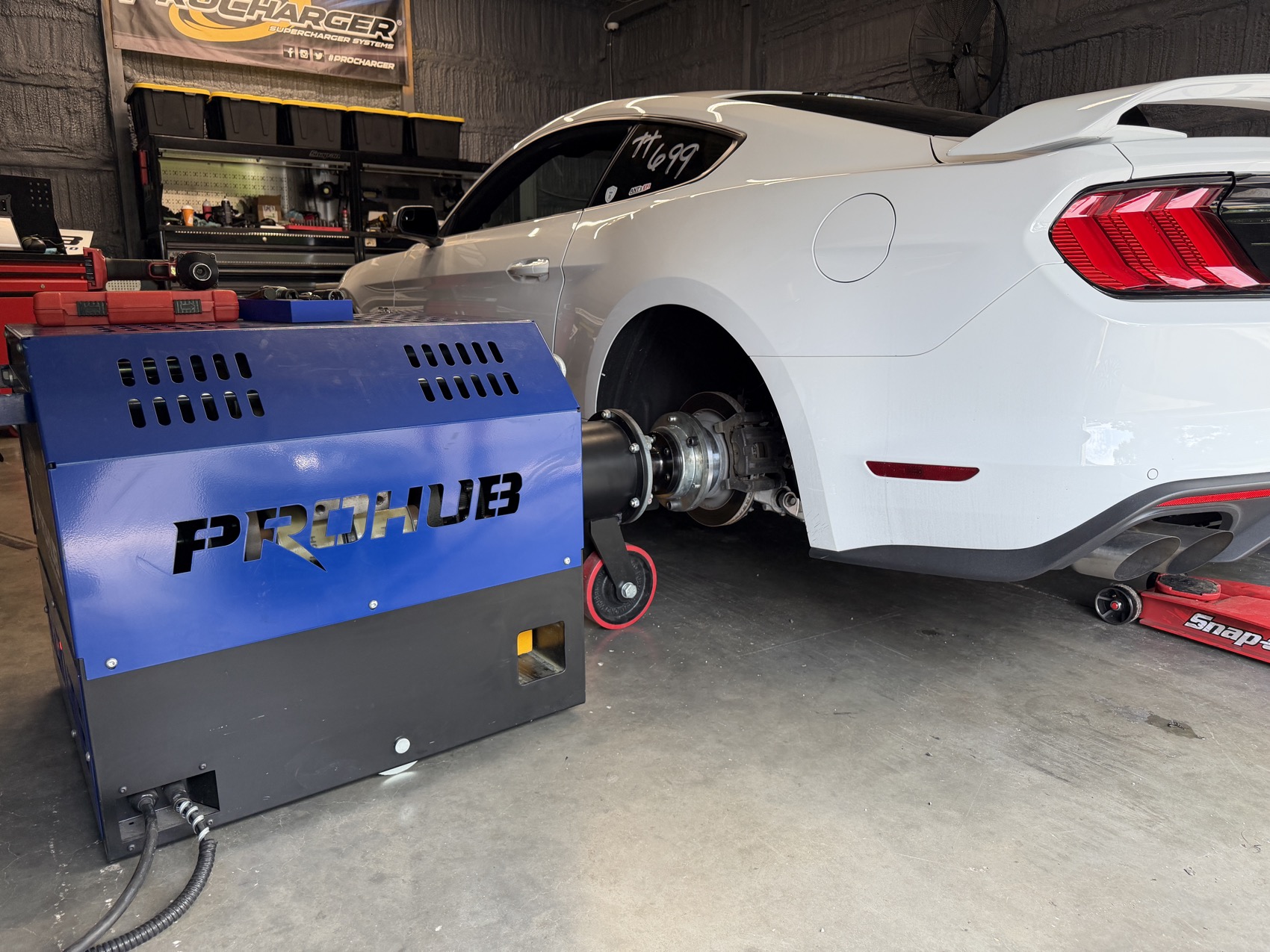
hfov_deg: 71.6
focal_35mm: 24
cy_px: 476
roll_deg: -0.1
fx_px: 881
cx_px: 635
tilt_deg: -12.2
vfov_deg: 56.8
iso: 125
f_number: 1.78
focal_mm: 6.76
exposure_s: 1/192
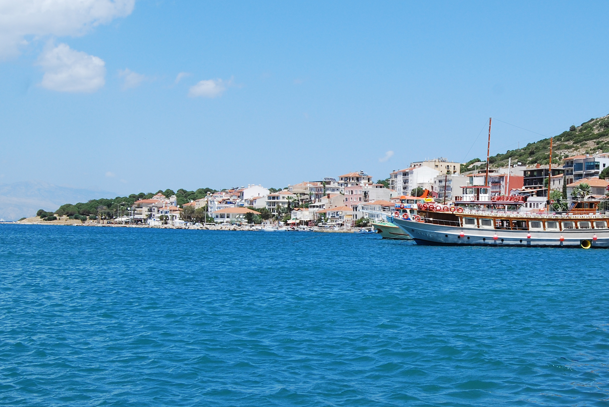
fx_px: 1101
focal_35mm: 65
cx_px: 416
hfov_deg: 30.6
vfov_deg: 21.0
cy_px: 219
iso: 160
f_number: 10
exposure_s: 1/250
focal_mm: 26
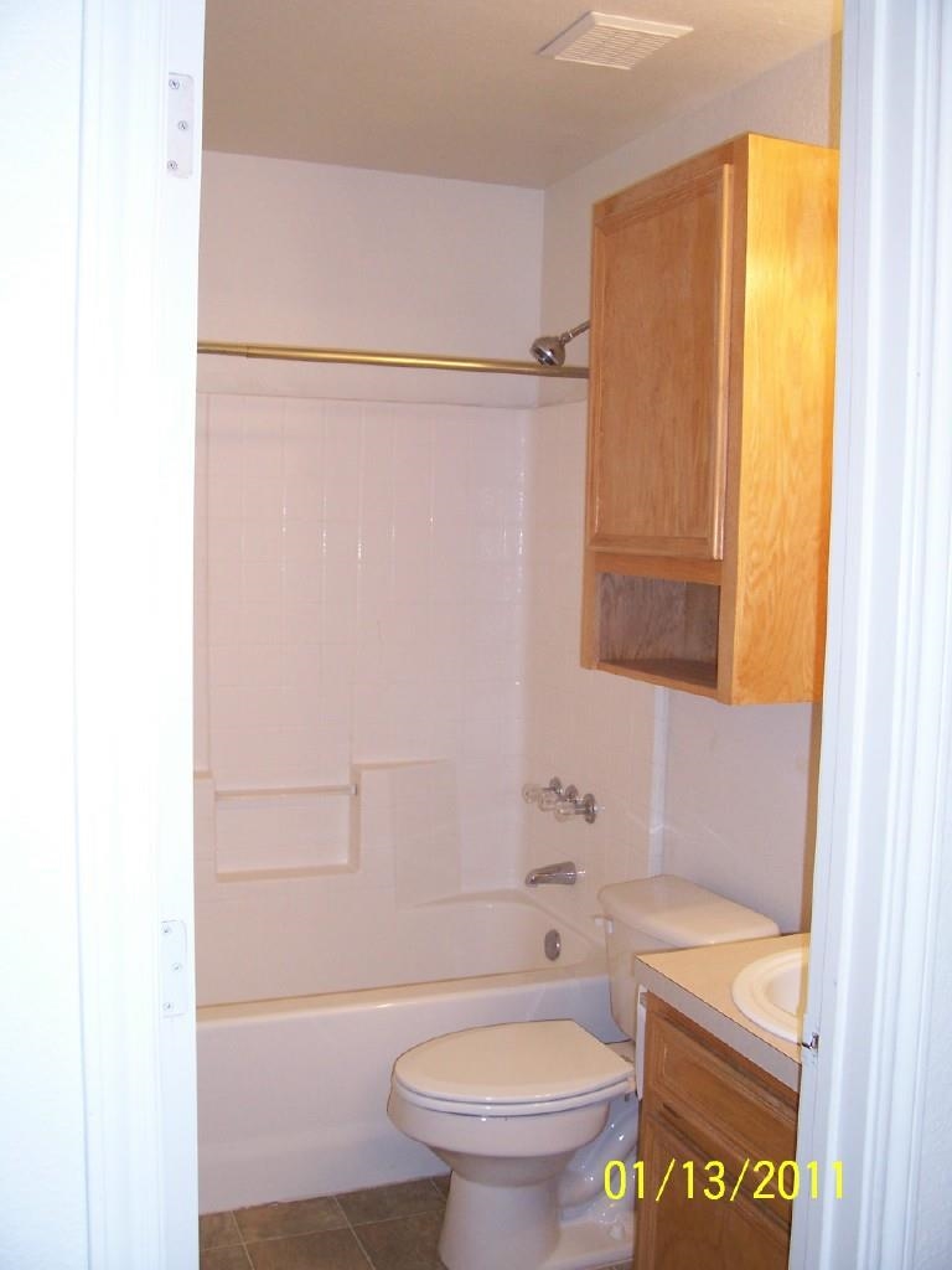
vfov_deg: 54.0
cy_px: 635
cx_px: 476
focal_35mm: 34
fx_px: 1247
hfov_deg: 41.8
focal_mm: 5.6
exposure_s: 1/60
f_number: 2.7
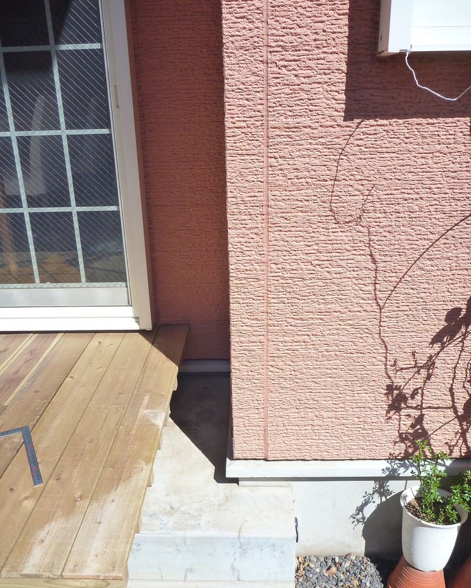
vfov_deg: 58.6
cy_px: 322
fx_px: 523
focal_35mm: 30
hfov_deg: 48.5
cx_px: 235
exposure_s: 1/640
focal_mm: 4.9
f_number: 3.3
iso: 125
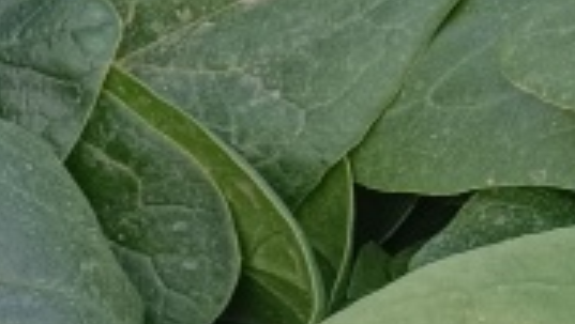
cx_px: -260
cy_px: 646
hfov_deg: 12.2
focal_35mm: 169
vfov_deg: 7.0
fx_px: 2579
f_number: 1.8
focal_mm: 4.05
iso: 100
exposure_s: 1/133
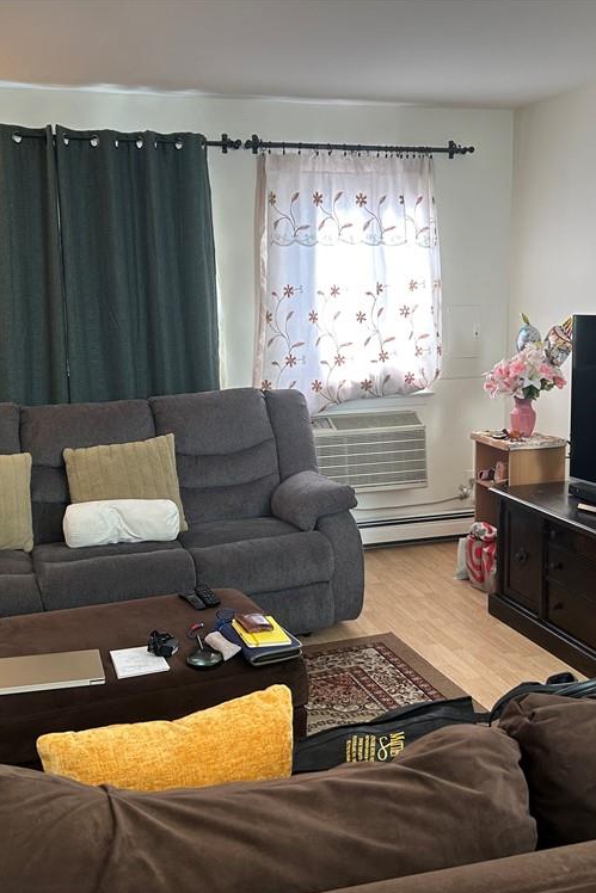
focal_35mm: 37
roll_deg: +0.7
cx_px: 300
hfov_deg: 36.0
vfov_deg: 51.9
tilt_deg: -9.1
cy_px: 456
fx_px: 918
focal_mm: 5.7
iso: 100
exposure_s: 1/120
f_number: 1.5
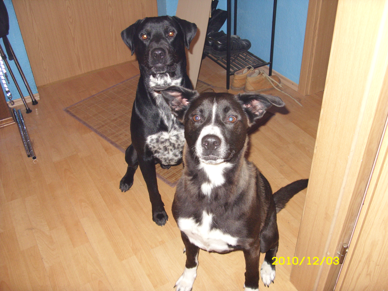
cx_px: 194
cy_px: 146
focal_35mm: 38
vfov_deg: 37.7
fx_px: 426
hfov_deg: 49.0
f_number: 2.8
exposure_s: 1/30
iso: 200
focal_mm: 6.3
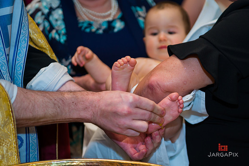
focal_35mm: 93
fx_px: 644
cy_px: 110
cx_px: 166
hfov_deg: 21.8
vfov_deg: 14.6
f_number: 3.2
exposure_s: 1/125
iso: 400
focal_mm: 70
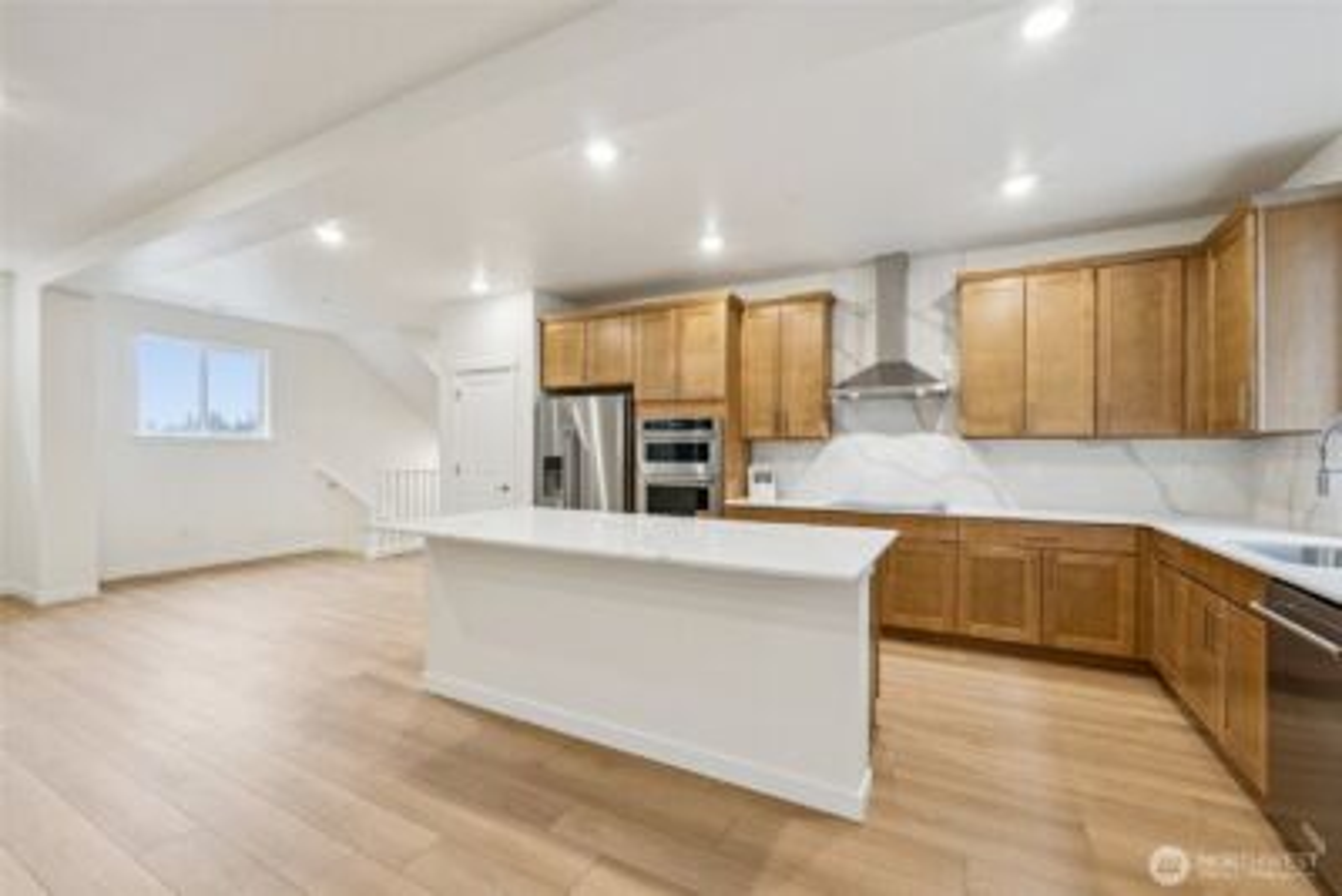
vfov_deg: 77.4
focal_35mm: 15
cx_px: 671
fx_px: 559
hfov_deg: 100.4
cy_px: 448
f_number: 9
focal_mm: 10
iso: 2000
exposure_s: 1/30
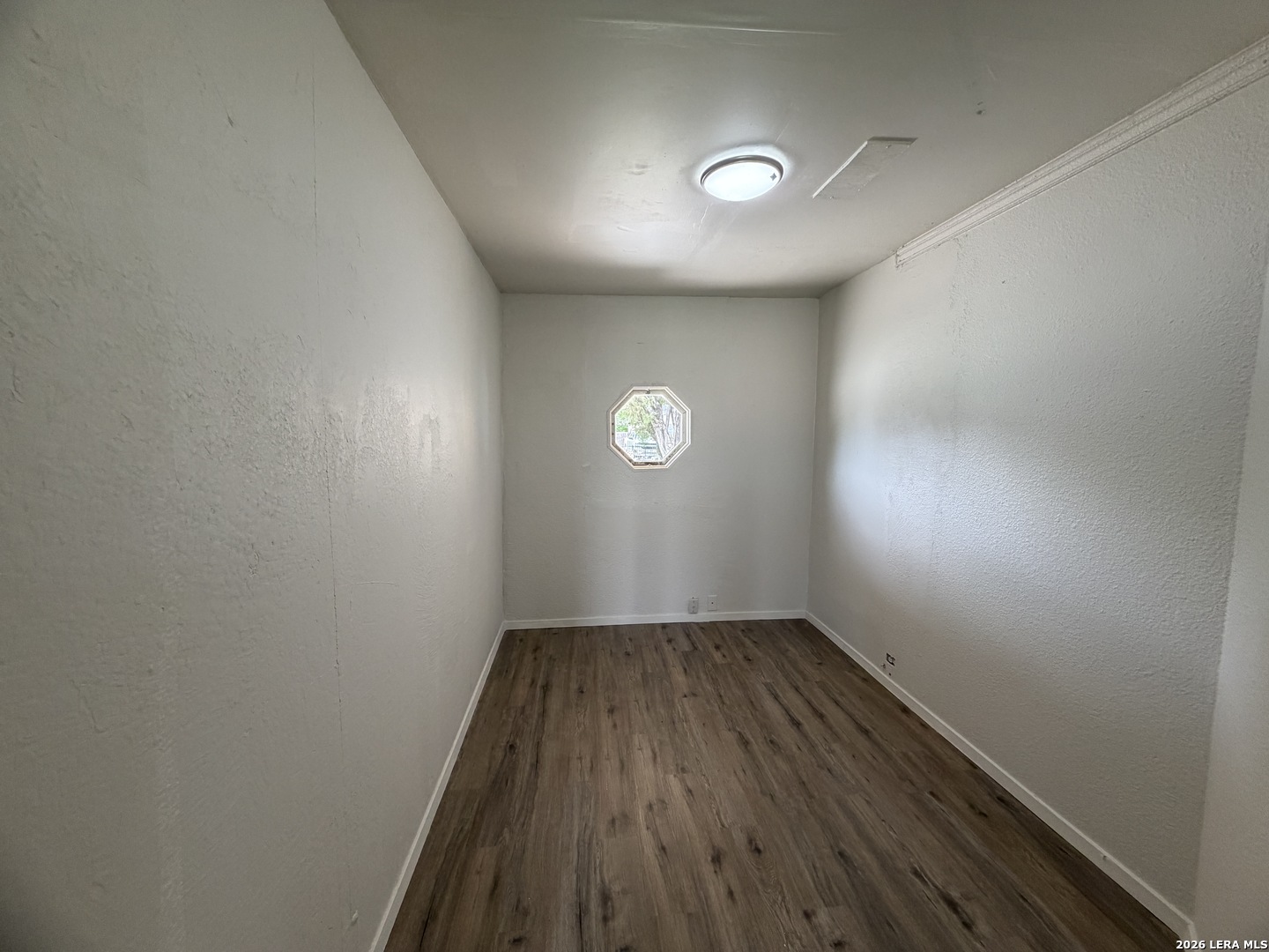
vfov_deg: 85.7
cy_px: 476
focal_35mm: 14
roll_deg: +0.2
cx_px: 634
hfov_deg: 102.1
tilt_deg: -5.3
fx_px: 513
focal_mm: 2.22
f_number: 2.2
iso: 320
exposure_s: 1/120
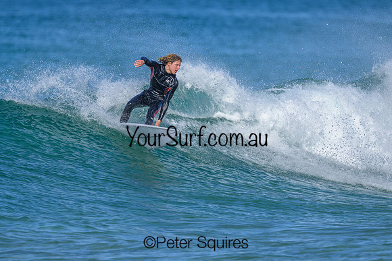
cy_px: 115
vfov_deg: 1.3
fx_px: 11903
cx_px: 160
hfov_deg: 1.9
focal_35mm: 1093
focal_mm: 800
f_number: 6.3
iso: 280
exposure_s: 1/2000
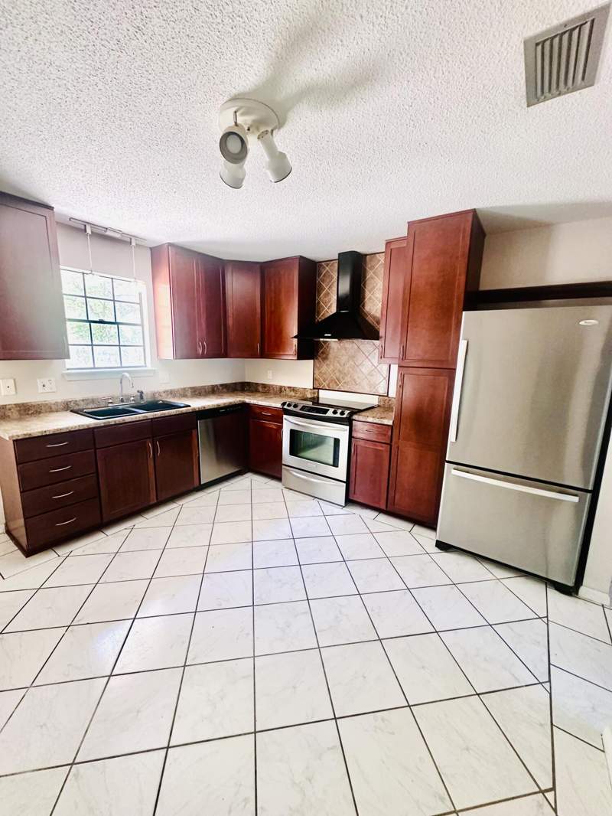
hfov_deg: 85.7
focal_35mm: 14
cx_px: 306
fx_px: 330
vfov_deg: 102.1
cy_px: 408
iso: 400
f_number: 2.2
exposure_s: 1/60
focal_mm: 2.22
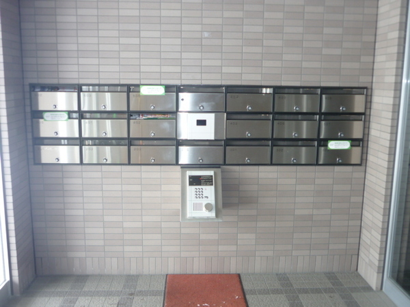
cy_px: 154
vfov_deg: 42.9
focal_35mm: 33
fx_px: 391
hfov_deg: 55.4
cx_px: 205
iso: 100
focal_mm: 5.5
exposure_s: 1/15
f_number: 2.8
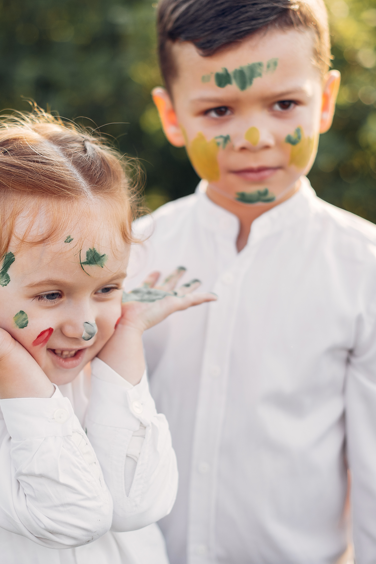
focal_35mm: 75
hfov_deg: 18.1
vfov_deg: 27.0
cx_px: 106
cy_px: 282
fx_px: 1175
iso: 160
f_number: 2
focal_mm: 50
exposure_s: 1/1600
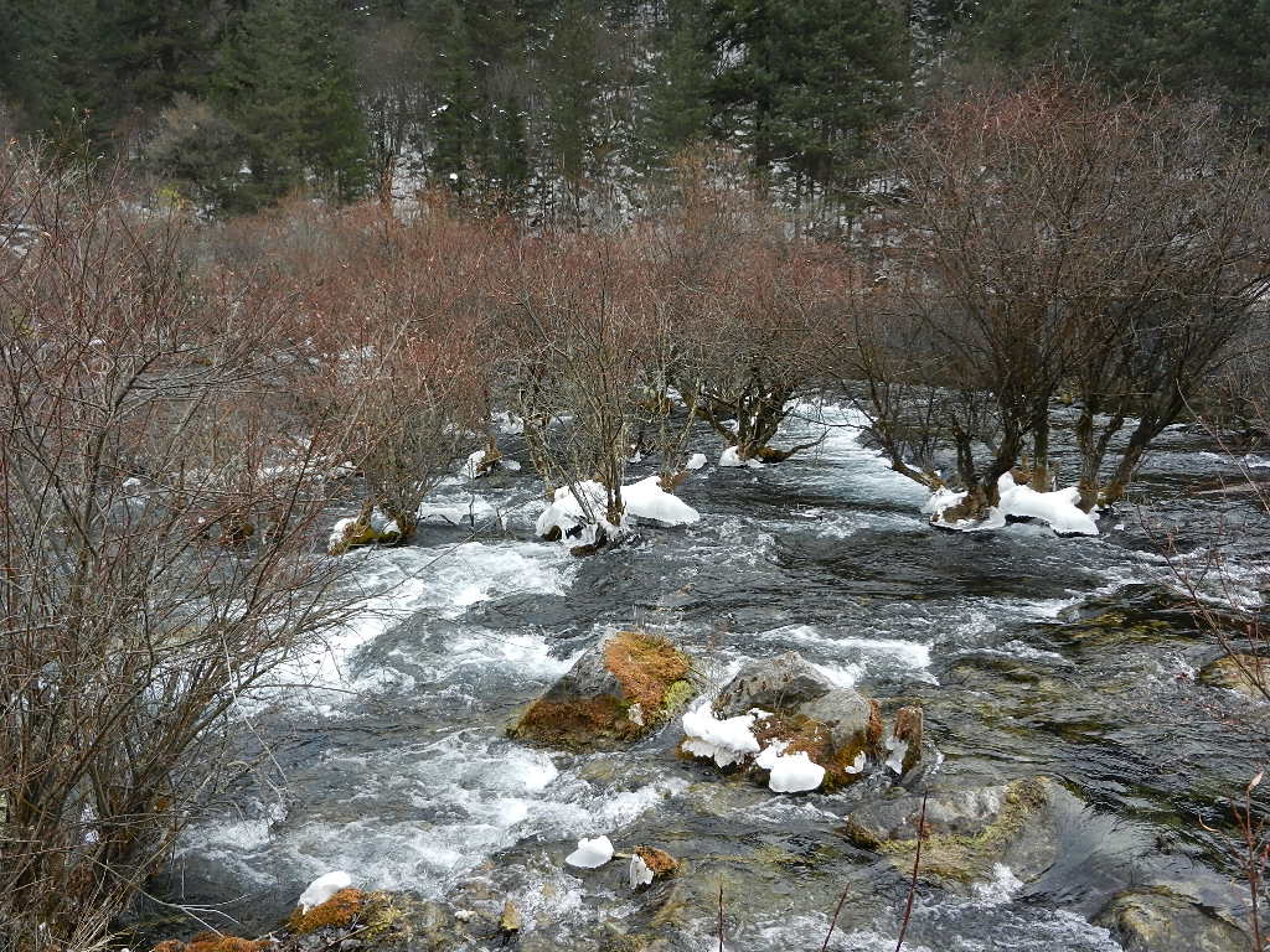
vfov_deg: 42.9
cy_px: 476
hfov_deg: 55.4
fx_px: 1211
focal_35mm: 33
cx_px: 635
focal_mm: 5.9
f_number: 3.8
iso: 160
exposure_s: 1/160
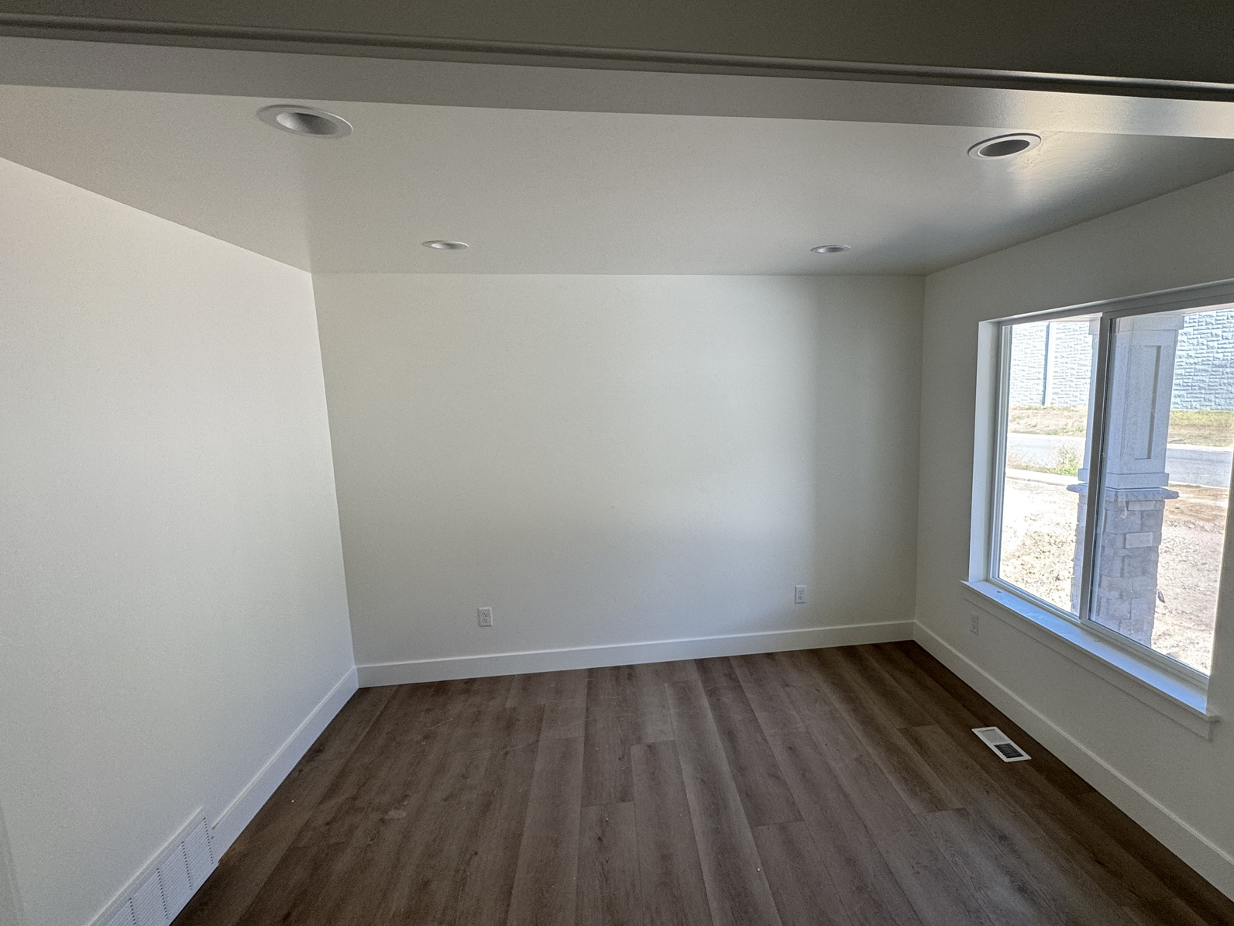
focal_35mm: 18
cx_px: 703
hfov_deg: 87.2
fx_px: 642
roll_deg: +1.1
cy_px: 484
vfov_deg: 71.6
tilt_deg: -8.4
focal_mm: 2.22
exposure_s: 1/99
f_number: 2.2
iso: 100
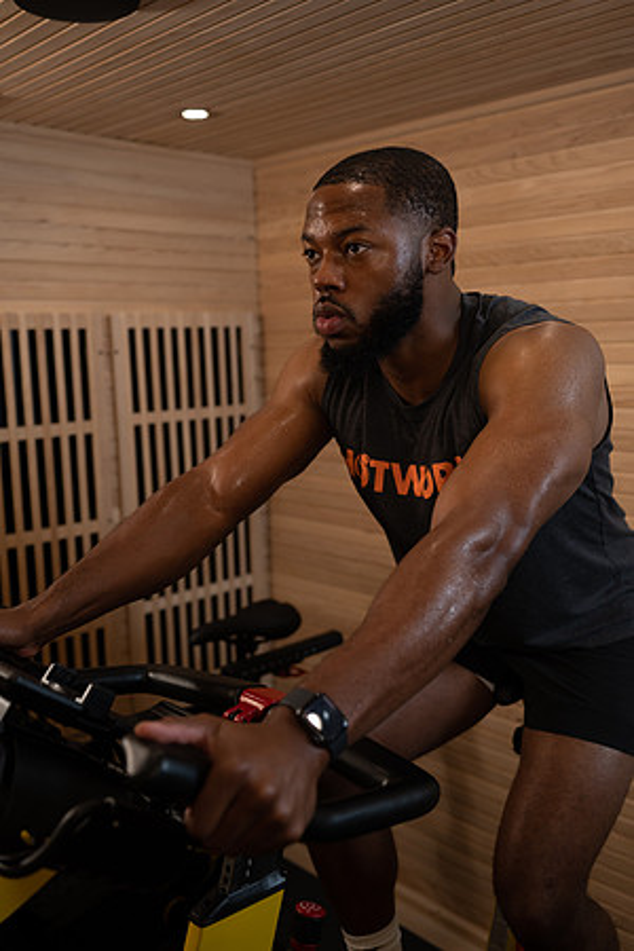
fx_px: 925
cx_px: 317
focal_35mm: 35
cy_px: 476
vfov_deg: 54.4
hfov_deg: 37.9
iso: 400
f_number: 2.8
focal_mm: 35
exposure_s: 1/160
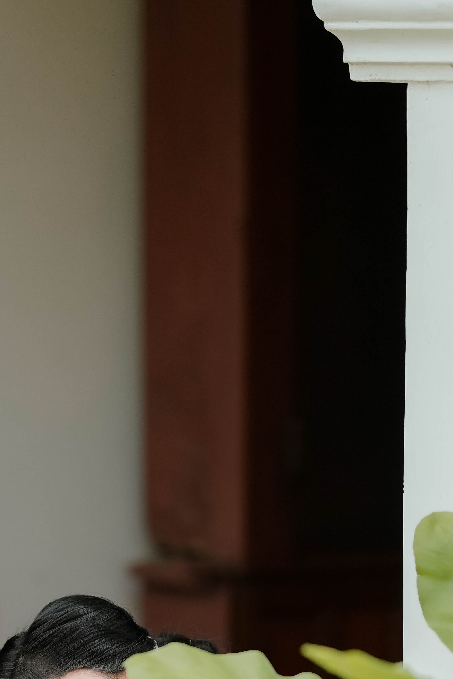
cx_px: -27
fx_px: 4982
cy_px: 782
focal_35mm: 264
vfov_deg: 7.7
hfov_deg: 5.2
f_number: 1.4
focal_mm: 85
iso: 500
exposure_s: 1/1600
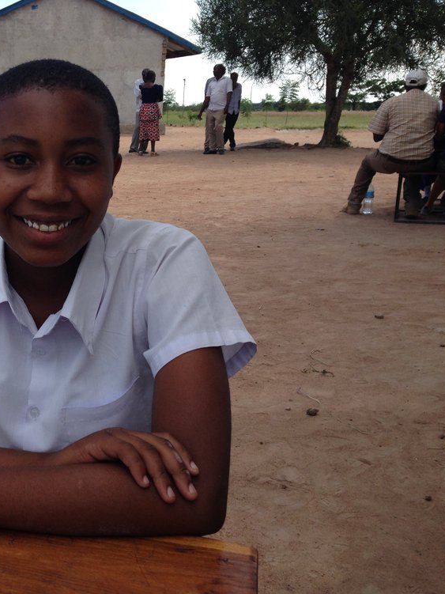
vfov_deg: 42.1
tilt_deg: -13.8
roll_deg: +0.1
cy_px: 291
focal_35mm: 45
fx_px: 772
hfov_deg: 30.7
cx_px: 43
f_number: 2.4
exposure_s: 1/919
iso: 50
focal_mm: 4.12
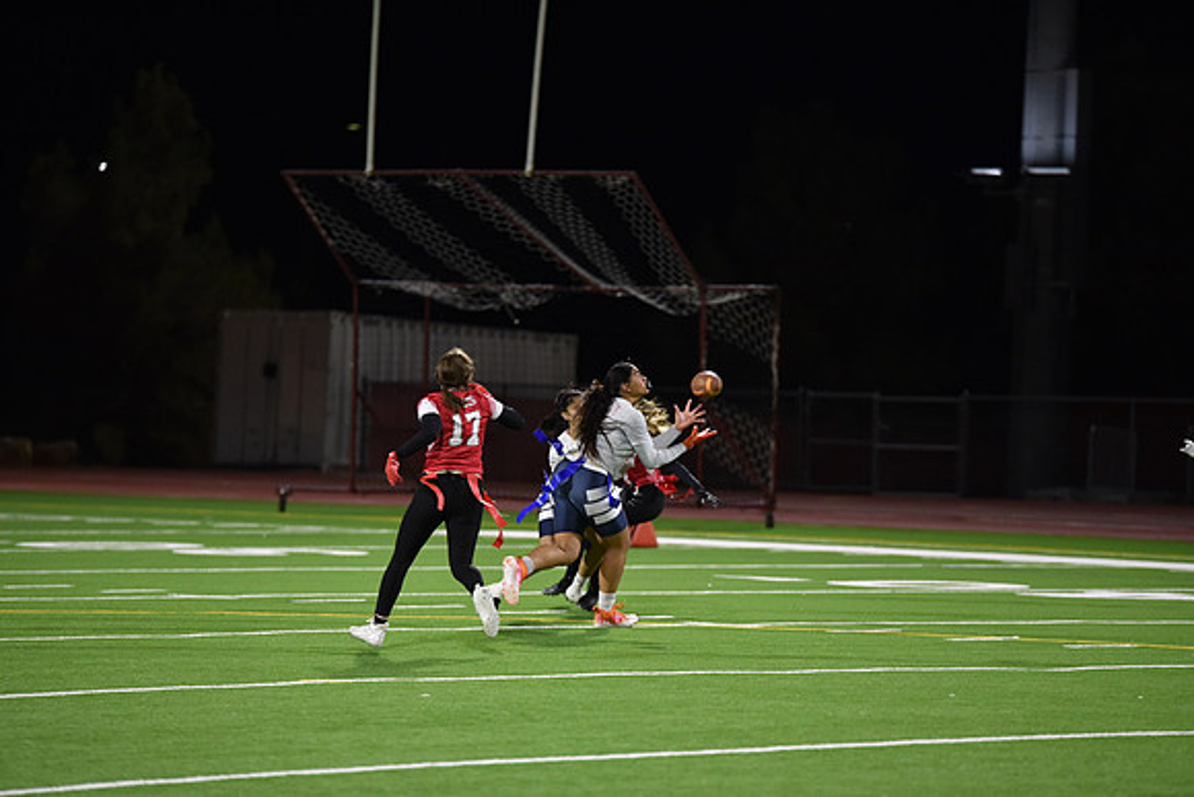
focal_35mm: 200
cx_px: 597
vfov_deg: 6.9
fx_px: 6635
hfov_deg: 10.3
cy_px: 398
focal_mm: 200
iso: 4000
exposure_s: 1/640
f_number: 2.8
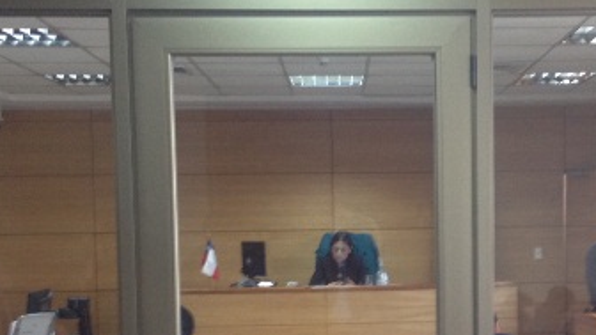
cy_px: 278
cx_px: 404
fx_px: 1075
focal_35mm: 68
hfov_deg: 30.7
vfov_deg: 17.6
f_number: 2.4
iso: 160
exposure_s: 1/20
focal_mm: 4.28
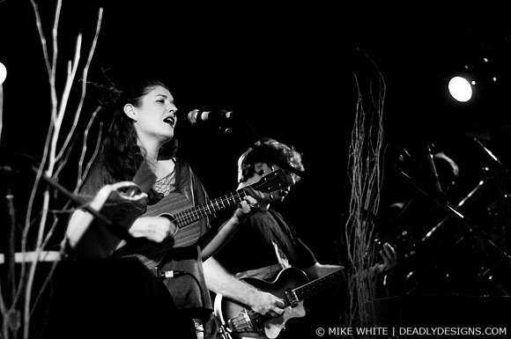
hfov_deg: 27.0
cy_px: 170
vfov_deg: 18.1
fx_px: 1063
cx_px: 256
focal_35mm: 75
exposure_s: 1/50
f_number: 1.8
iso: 1000
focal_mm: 50
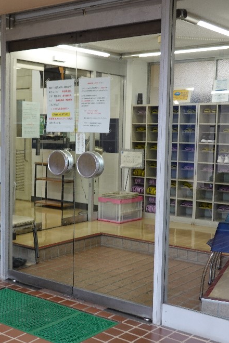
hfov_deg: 25.1
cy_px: 173
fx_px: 506
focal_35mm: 53
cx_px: 50
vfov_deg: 37.5
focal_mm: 13.03
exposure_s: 1/40
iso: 200
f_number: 3.5
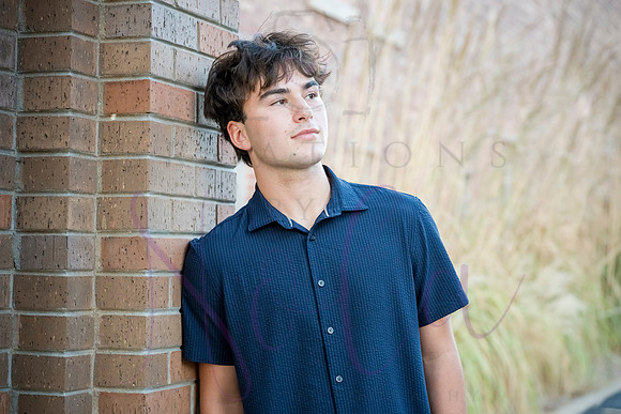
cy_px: 207
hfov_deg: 25.2
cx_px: 310
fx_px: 1388
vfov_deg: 17.0
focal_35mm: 80
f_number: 4
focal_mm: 78
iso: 2200
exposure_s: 1/640
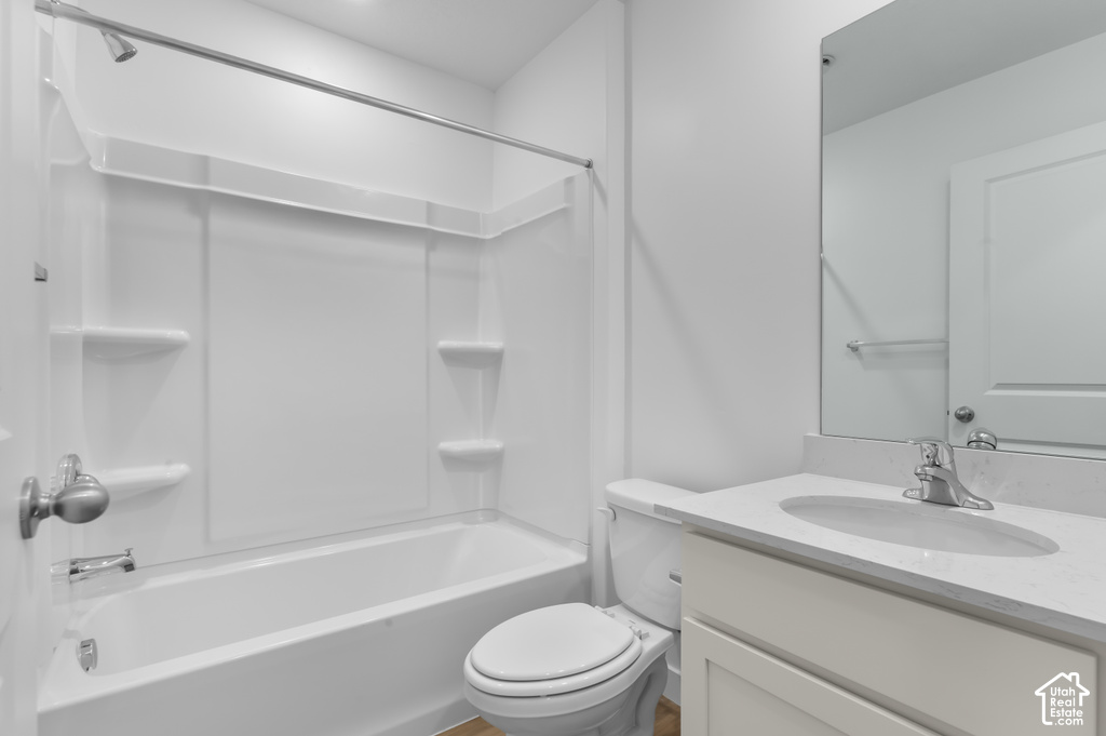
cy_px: 368
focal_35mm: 17
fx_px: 522
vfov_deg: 70.3
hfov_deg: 93.3
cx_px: 553
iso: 320
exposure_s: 1/4
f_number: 8
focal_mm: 17
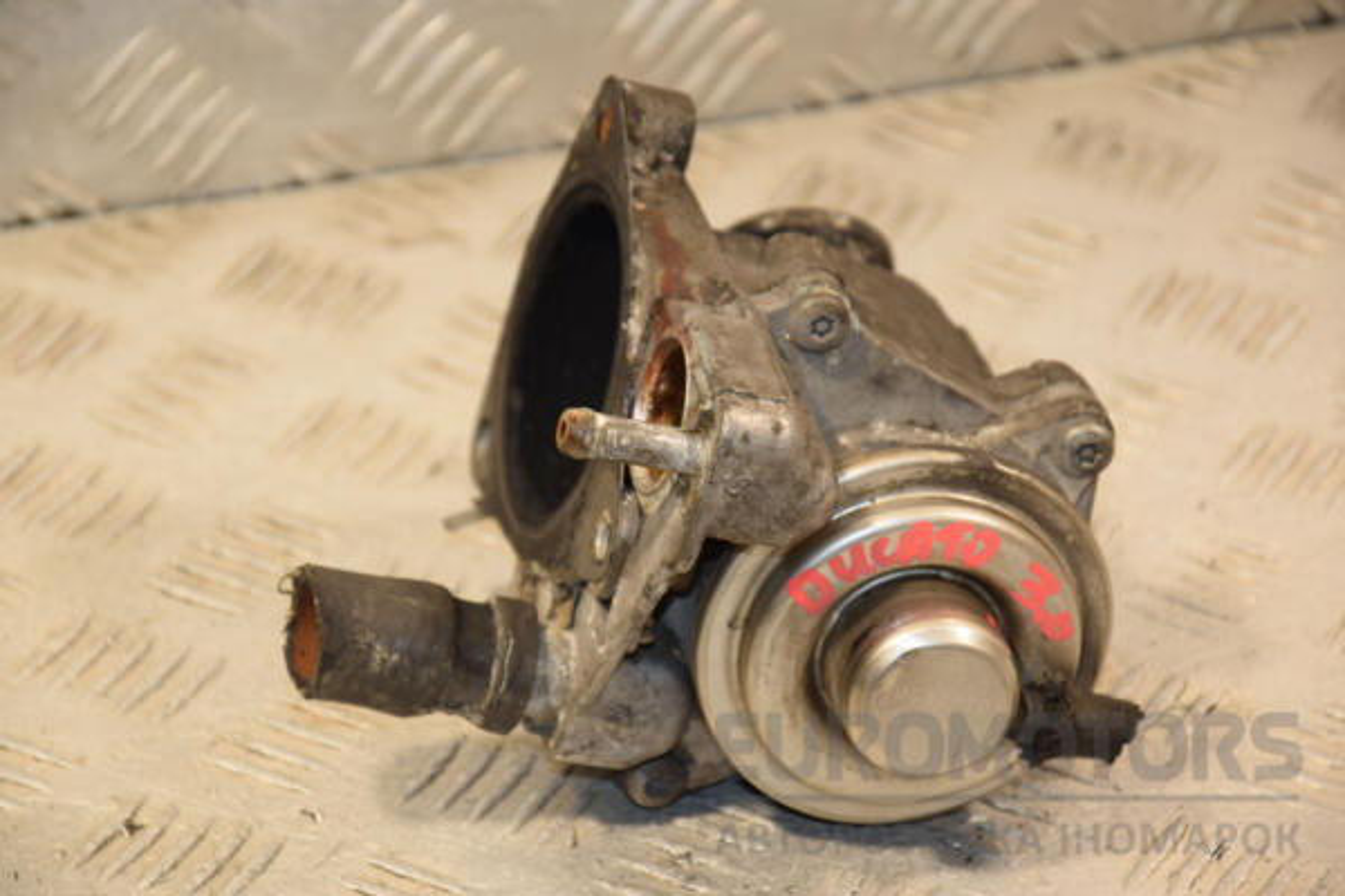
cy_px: 448
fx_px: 5884
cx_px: 672
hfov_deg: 13.0
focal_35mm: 158
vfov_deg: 8.7
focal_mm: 105
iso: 800
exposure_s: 1/160
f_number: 5.6
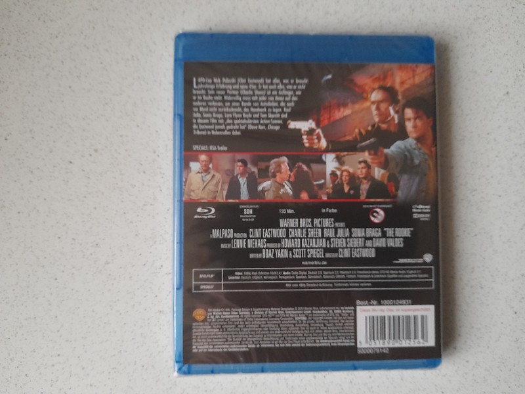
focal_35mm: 25
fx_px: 379
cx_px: 262
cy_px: 197
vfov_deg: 54.9
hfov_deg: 69.4
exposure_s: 1/33
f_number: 2
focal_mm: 4.6
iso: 500
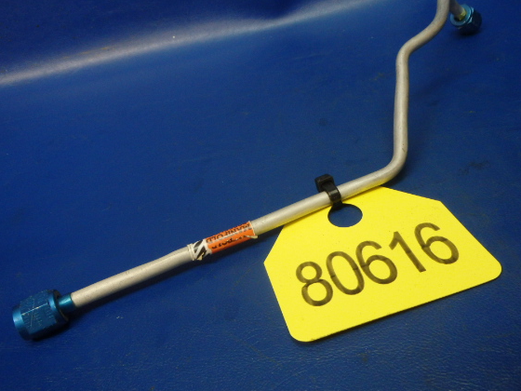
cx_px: 266
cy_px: 192
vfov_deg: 44.2
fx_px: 482
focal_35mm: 32
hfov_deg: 56.8
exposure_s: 1/30
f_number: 3.9
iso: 400
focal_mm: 5
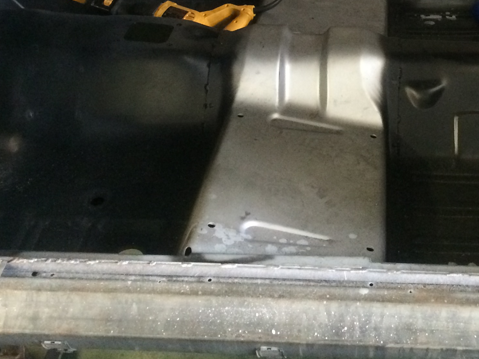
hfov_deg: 29.9
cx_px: 349
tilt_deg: -23.6
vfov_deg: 22.0
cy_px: -4
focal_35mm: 64
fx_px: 886
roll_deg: +3.4
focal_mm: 4.15
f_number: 2.2
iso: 400
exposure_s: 1/15
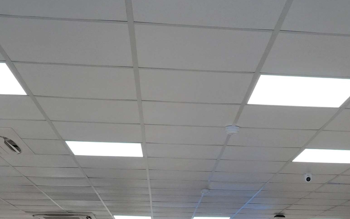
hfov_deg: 27.9
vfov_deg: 16.1
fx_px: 696
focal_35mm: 73
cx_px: 258
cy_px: 340
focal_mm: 24
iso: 2500
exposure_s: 1/400
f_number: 6.3
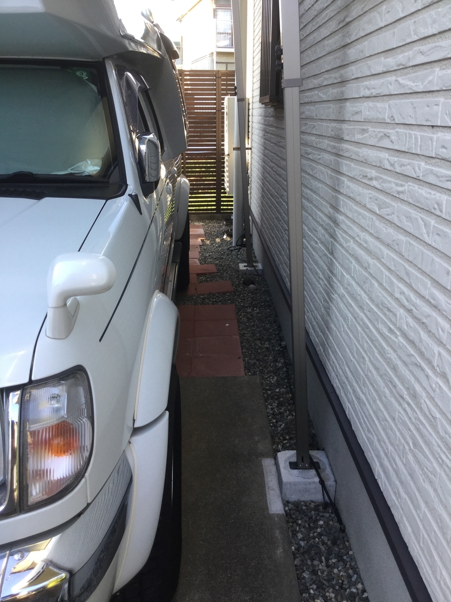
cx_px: 226
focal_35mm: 31
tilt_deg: -20.1
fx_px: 539
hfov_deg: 45.4
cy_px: 301
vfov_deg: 58.4
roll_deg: -1.8
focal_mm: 3.3
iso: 40
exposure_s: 1/120
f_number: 2.4
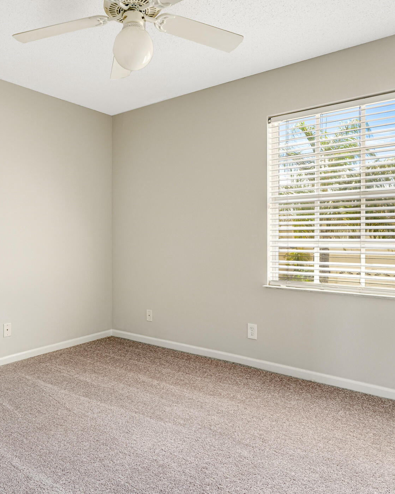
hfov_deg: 54.1
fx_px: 380
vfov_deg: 66.0
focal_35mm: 26
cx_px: 139
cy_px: 234
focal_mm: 17
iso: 100
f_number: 8
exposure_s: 1/40
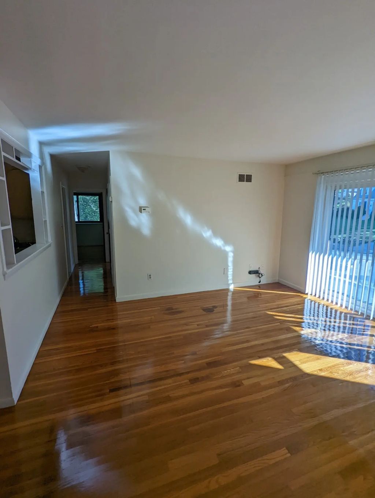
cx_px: 188
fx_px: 231
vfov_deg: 94.4
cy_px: 249
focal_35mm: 16
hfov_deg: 78.2
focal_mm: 2.35
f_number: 2.2
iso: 54
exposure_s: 1/434
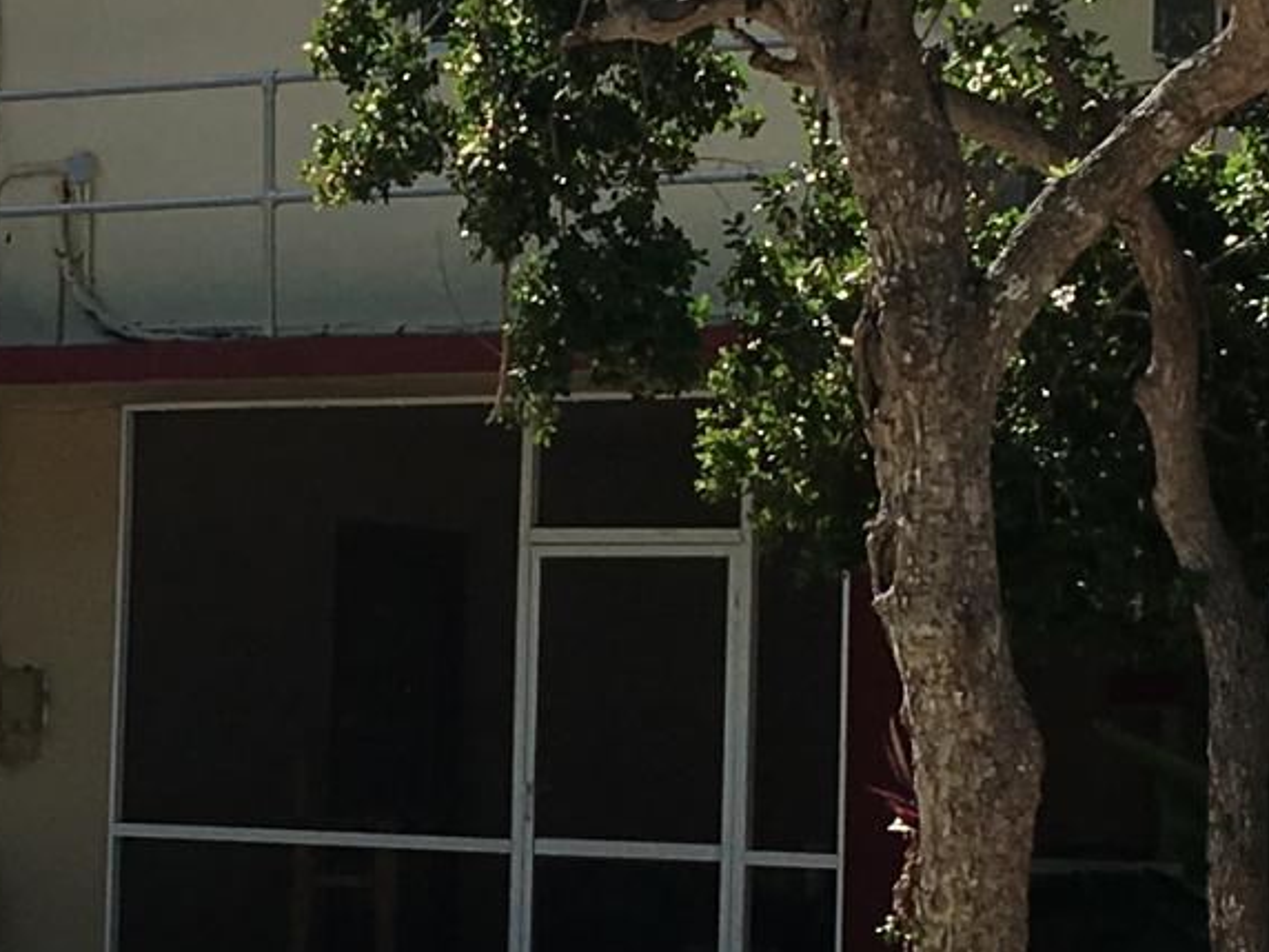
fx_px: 5572
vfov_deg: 9.8
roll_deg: -1.0
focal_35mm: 152
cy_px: 597
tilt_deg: +2.8
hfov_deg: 13.0
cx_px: 384
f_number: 2.2
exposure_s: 1/1709
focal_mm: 4.15
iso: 25
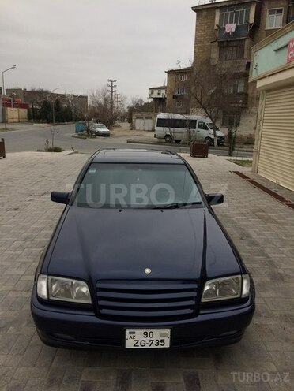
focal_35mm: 29
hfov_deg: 48.2
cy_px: 196
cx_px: 147
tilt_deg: -13.4
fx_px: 328
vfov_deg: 61.7
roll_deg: -2.6
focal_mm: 4.15
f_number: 2.2
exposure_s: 1/578
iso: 32
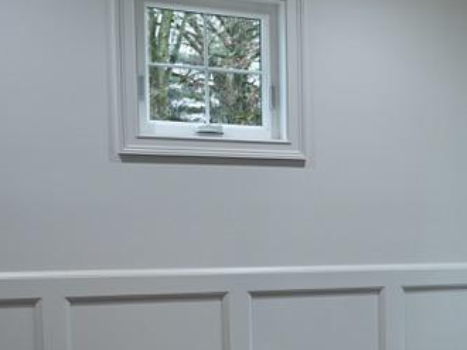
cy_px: 300
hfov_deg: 22.9
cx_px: 607
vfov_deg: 19.1
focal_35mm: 76
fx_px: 1025
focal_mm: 24
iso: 125
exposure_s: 1/20
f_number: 4
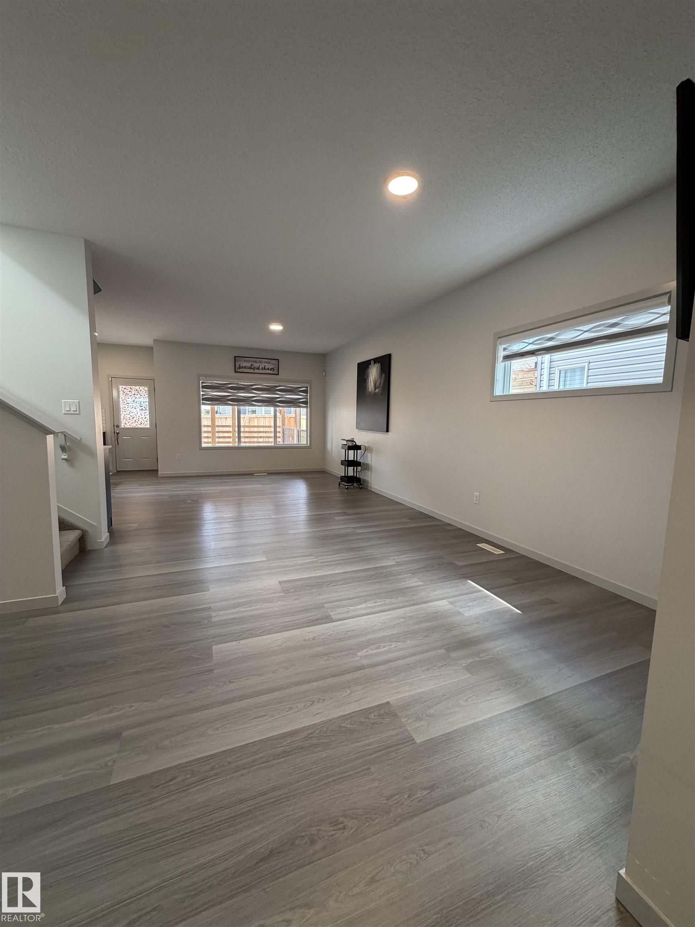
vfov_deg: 102.1
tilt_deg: -6.4
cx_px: 348
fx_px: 375
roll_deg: -0.8
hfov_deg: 85.7
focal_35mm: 14
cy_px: 464
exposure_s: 1/60
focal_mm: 2.22
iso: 200
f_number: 2.2
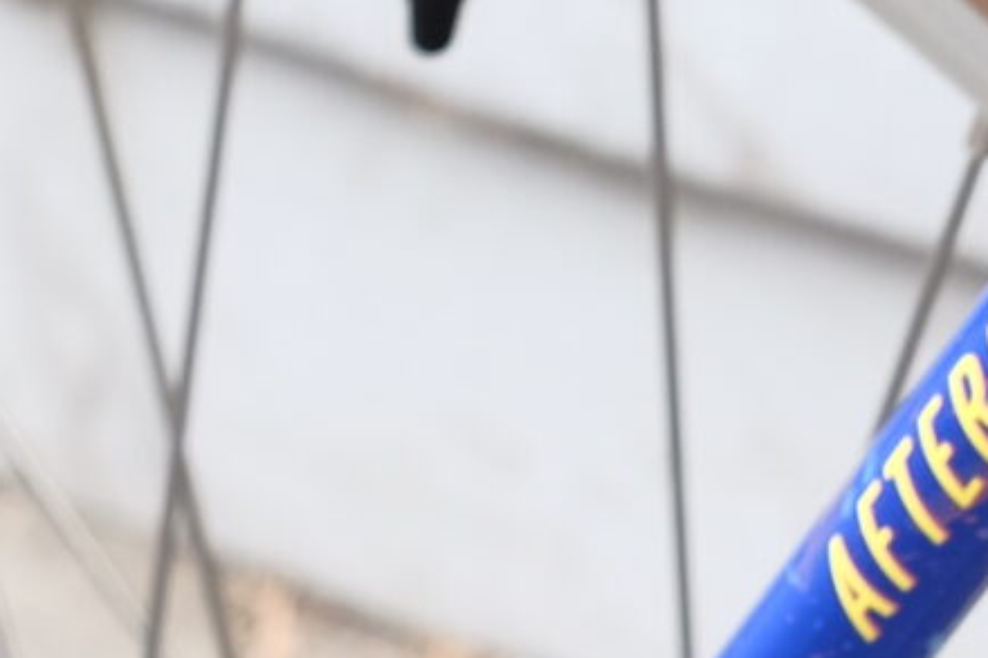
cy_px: -1014
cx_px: 2466
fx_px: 4472
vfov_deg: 7.7
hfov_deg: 10.6
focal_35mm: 163
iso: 200
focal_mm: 18.8
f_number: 5
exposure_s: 1/56
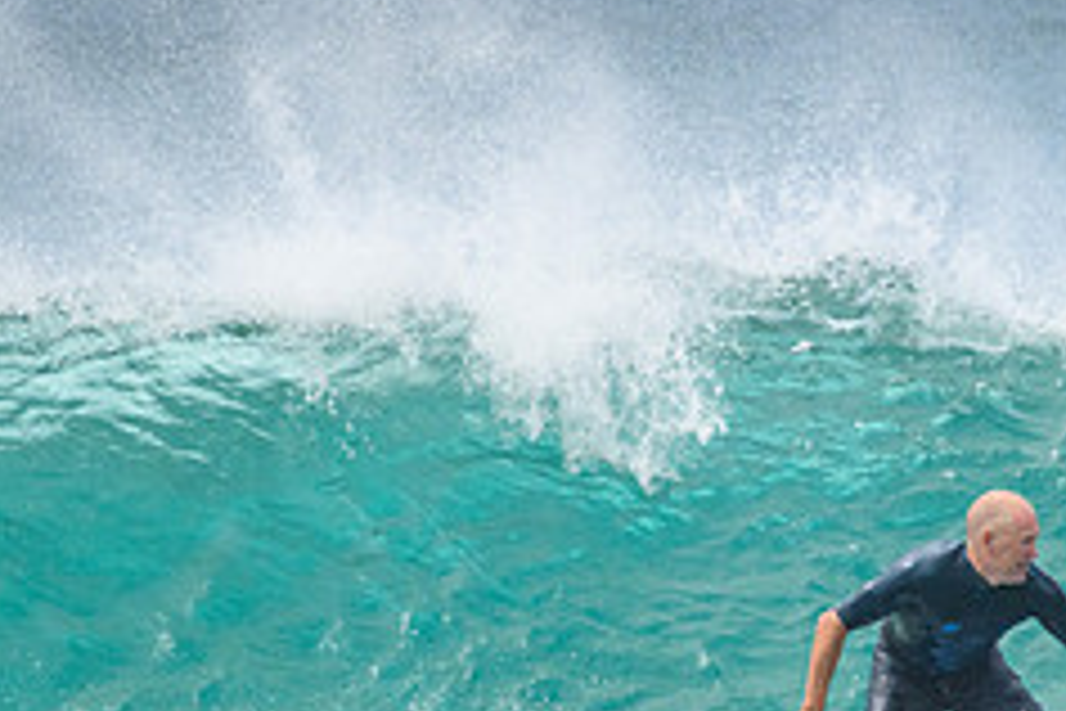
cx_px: 1044
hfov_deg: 1.1
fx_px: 57974
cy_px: 763
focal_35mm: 1958
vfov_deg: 0.7
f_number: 11
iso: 1600
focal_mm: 800
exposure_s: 1/3200
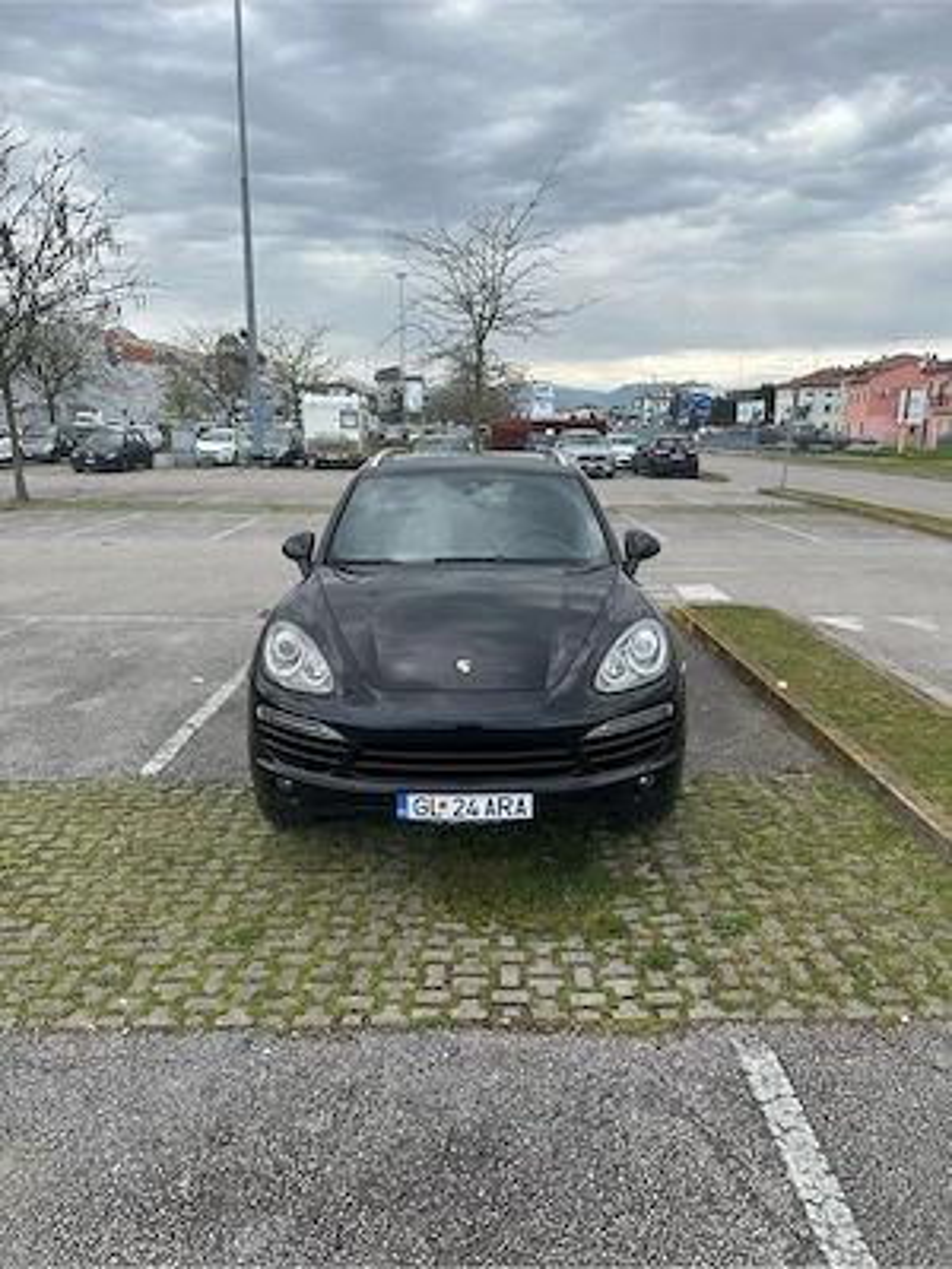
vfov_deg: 71.6
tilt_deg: -15.1
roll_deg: -1.3
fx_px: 880
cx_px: 476
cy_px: 634
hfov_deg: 56.8
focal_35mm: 24
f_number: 1.78
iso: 80
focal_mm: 6.86
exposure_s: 1/910
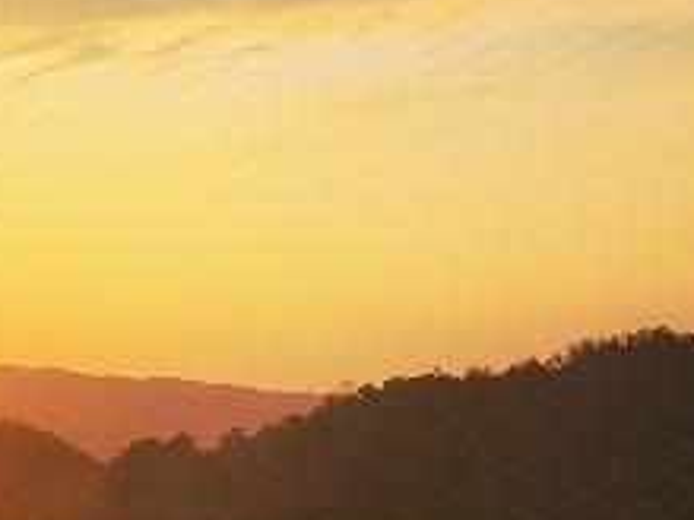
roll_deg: +4.2
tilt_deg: +2.5
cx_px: 299
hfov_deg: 17.0
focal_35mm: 116
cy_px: 279
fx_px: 2324
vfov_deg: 12.8
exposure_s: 1/855
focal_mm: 4.15
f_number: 2.2
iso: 25
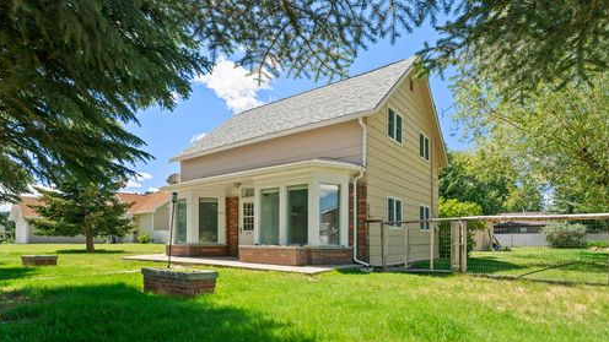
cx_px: 303
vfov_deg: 58.1
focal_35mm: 19
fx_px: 309
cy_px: 165
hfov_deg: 89.2
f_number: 5.6
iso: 800
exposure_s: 1/2000
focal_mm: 18.1
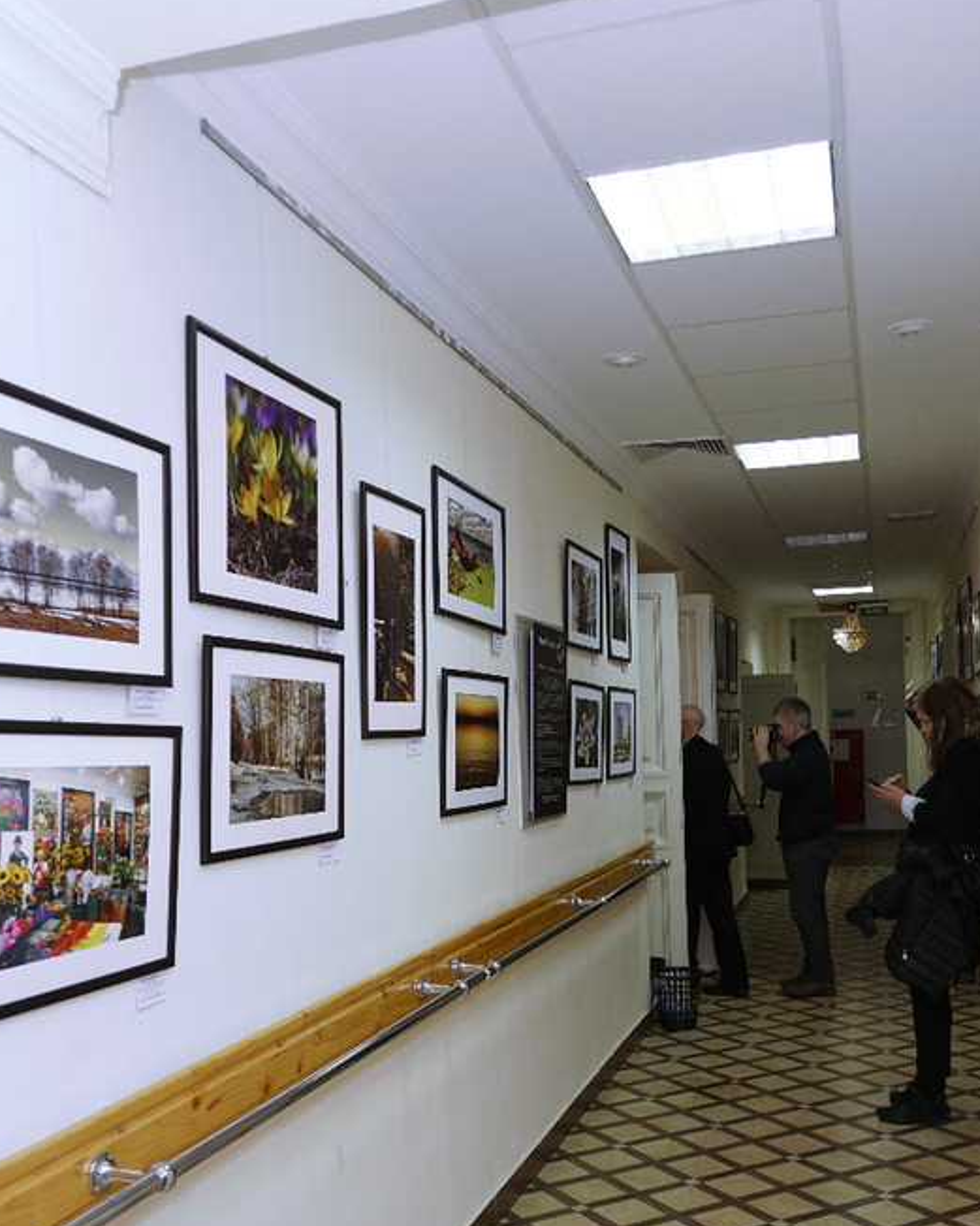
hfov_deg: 42.2
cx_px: 504
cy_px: 743
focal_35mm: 35
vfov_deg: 51.2
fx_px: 1270
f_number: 3.5
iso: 320
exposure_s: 1/60
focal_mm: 18
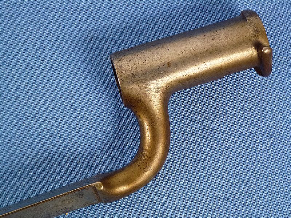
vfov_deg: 19.4
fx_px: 639
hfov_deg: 25.7
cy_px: 109
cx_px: 146
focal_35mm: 76
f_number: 4.7
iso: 320
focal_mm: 13.6
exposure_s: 1/80
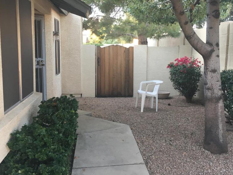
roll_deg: -0.5
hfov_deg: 46.6
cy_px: 79
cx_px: 135
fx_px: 269
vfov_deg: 35.9
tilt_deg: -5.5
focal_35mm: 40
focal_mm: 4.15
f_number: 2.2
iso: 25
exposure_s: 1/30
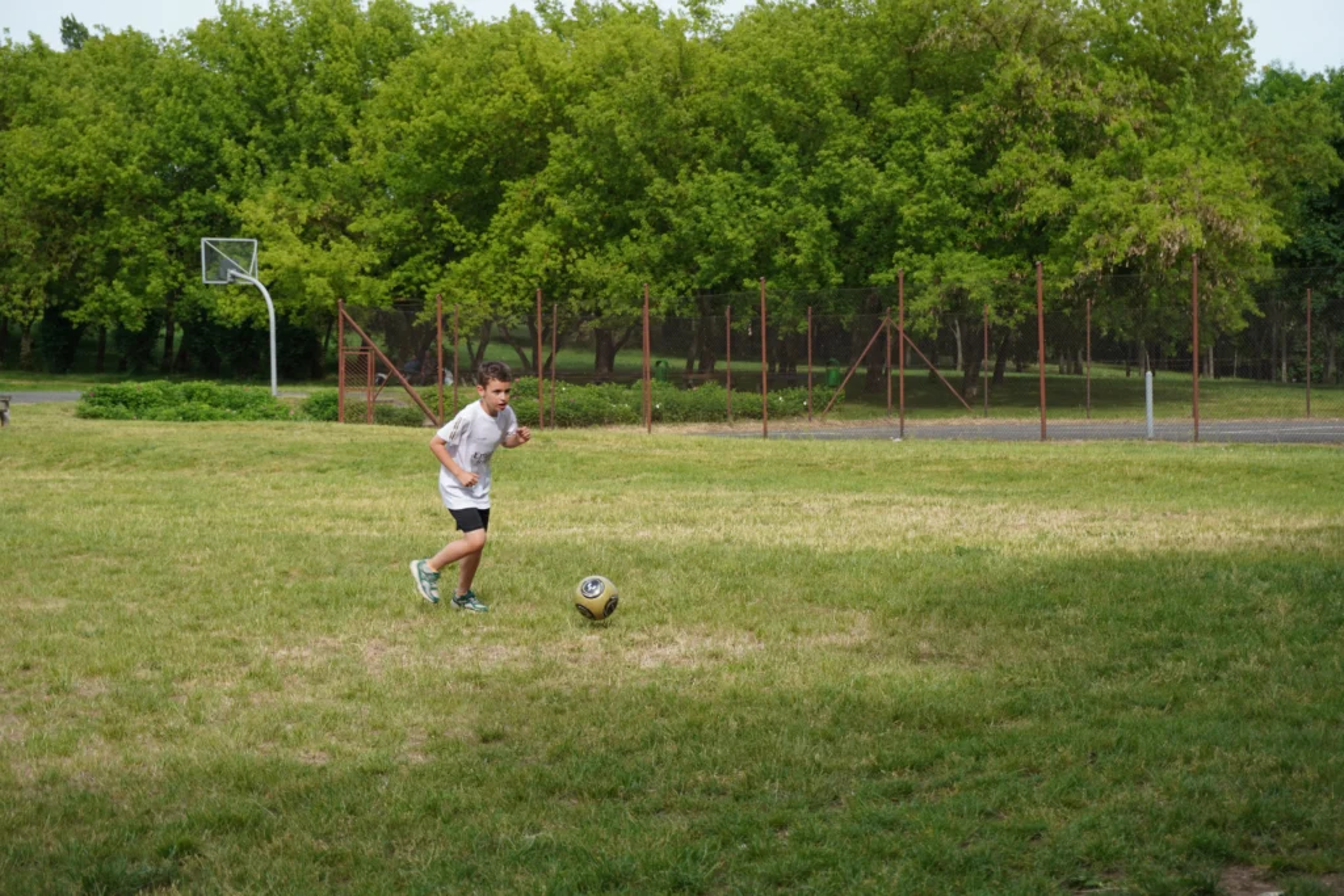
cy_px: 448
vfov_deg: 18.2
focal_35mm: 75
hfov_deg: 27.0
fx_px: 2800
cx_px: 672
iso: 100
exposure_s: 1/250
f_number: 5.6
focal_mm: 50
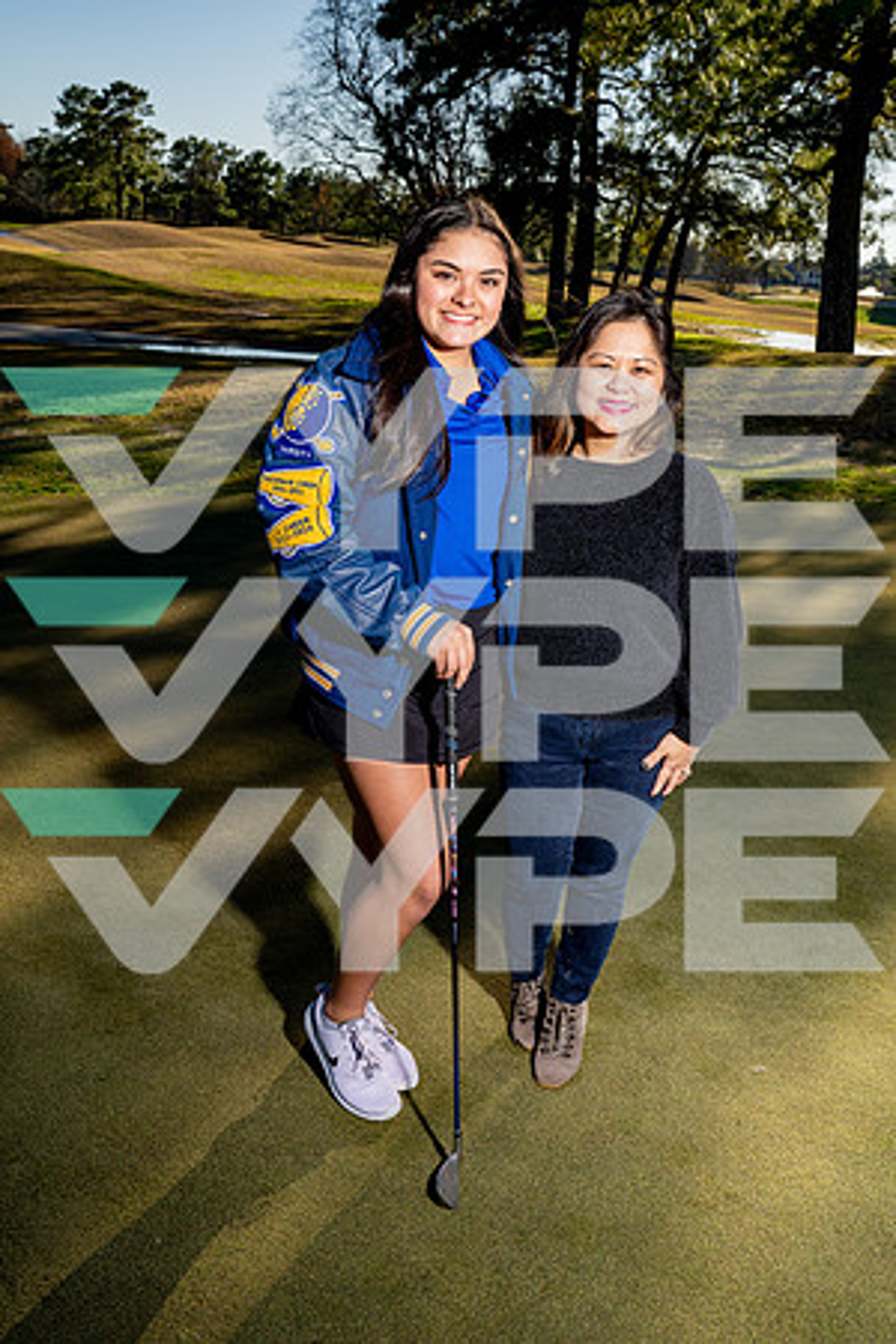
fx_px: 1381
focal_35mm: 37
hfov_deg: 35.9
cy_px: 672
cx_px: 448
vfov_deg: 51.9
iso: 100
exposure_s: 1/250
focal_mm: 37
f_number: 8
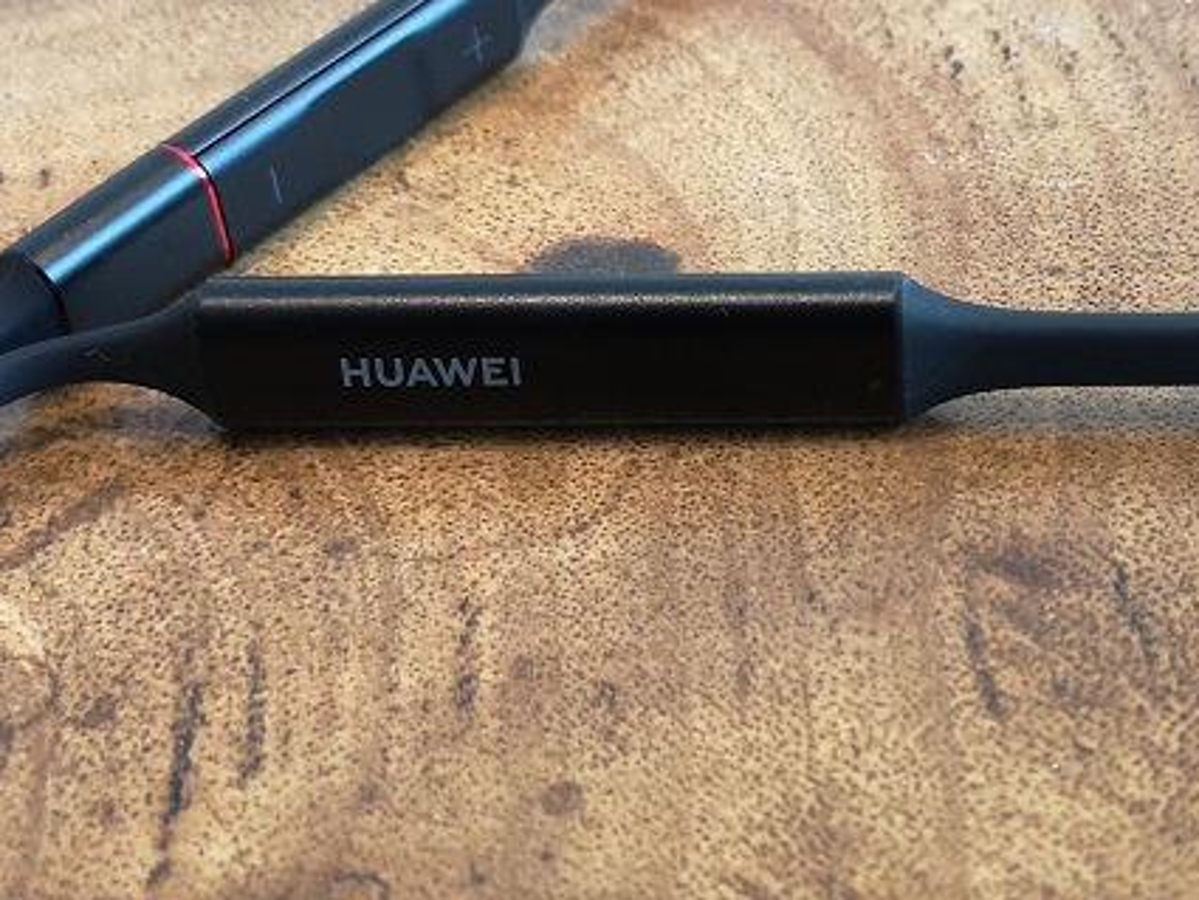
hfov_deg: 29.0
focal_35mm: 65
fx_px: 2252
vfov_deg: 22.6
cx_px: 993
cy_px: 451
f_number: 1.8
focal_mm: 3.95
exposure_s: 1/33.3
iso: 500
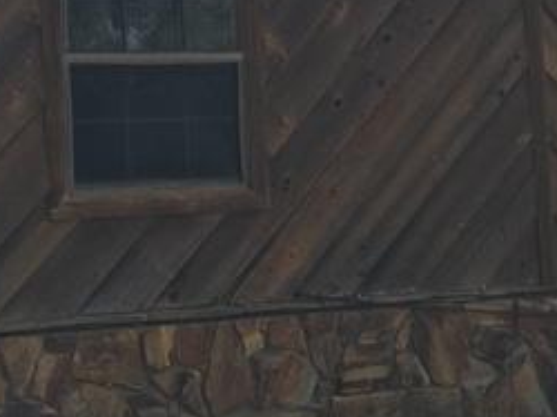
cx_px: 361
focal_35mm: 119
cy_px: 116
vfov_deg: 12.4
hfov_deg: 16.5
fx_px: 1913
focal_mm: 4.15
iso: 32
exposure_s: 1/1647
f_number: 2.2
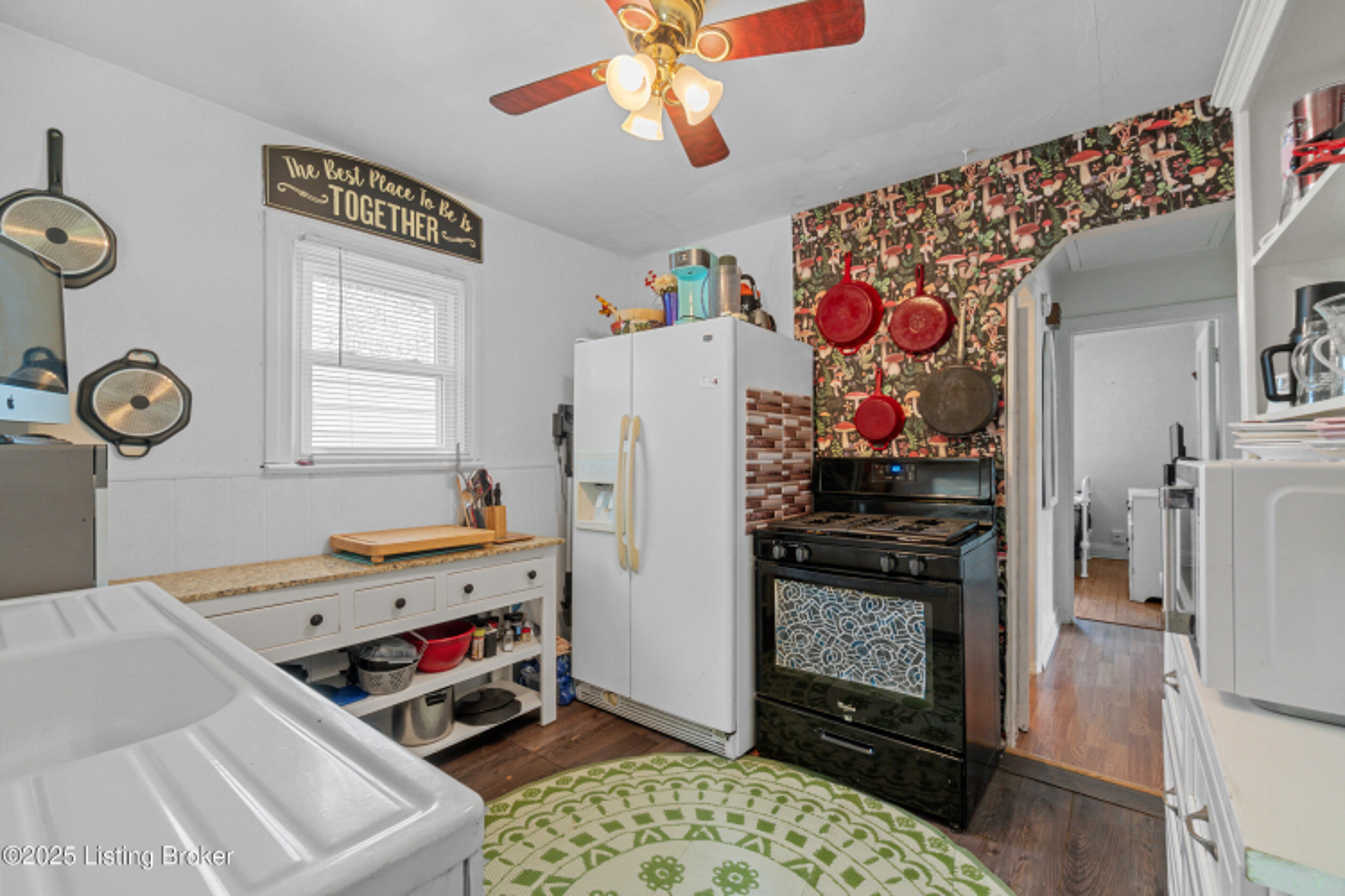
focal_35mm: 15
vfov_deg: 77.3
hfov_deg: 100.4
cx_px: 672
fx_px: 560
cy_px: 448
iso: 400
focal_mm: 10
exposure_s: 1/2
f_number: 9
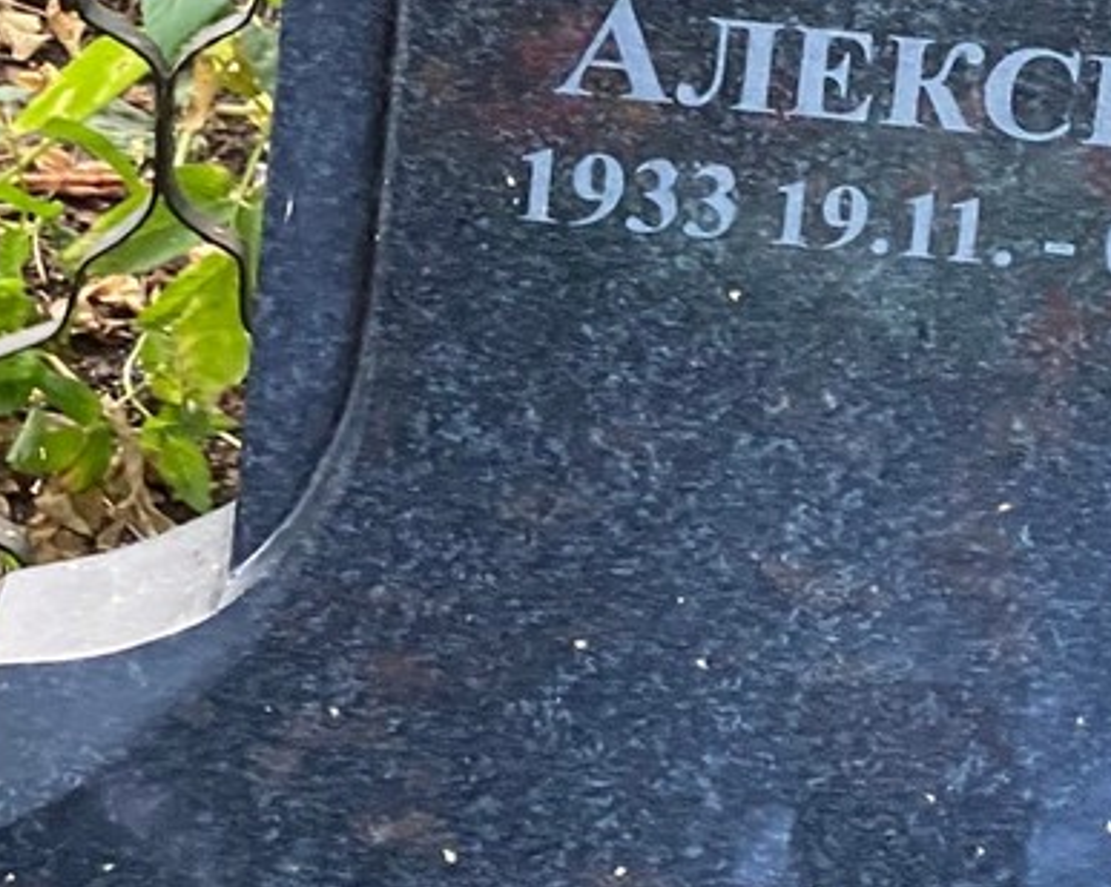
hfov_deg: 10.2
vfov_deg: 8.1
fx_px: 6210
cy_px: -106
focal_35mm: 189
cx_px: 1074
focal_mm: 6
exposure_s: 1/70
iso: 160
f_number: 2
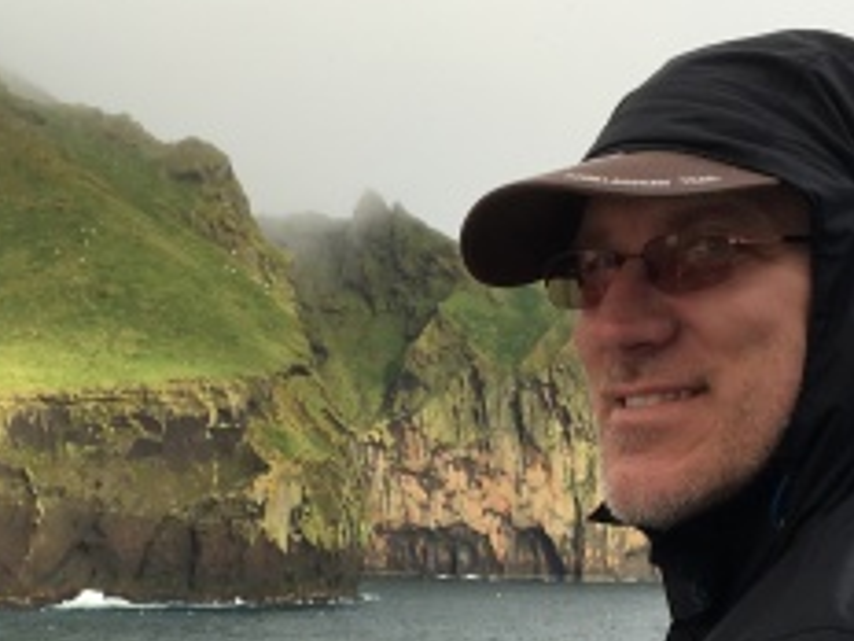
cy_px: 446
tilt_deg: +2.2
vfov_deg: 18.4
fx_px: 1974
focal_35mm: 80
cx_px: 416
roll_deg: -1.6
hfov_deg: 24.4
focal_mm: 4.15
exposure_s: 1/450
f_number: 2.2
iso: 25
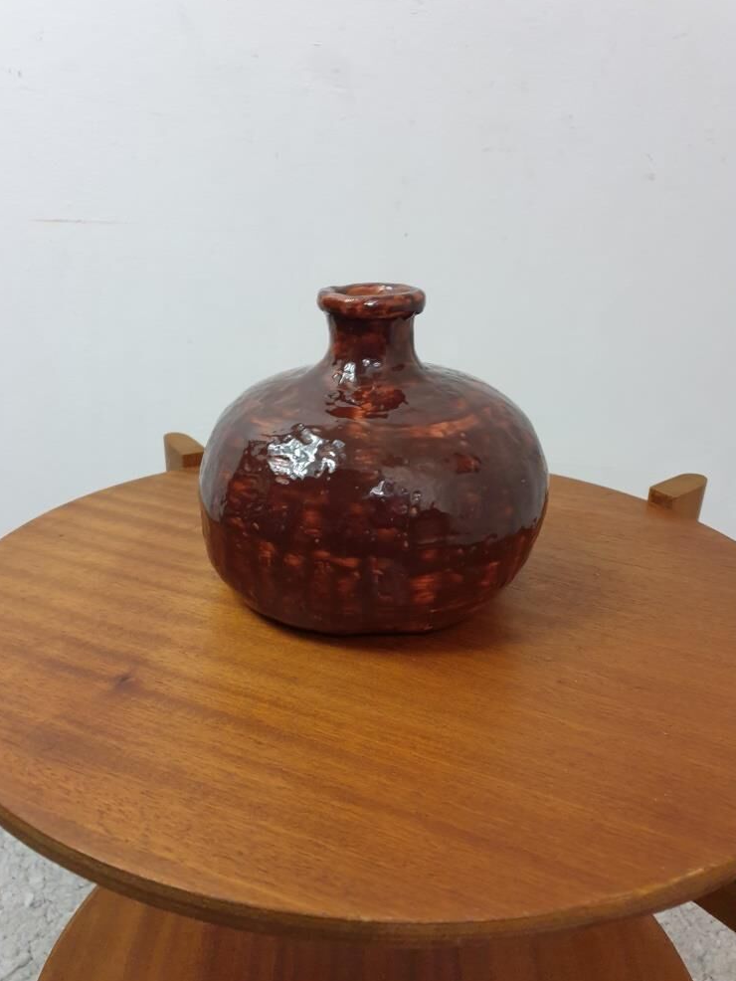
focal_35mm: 27
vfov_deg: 65.3
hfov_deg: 51.4
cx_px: 362
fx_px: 765
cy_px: 502
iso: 320
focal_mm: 4.3
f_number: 1.5
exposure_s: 1/33
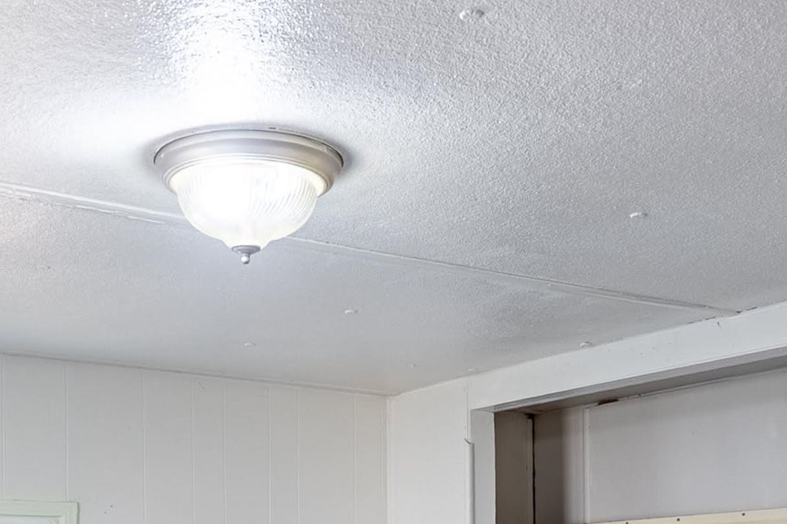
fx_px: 1224
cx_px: 212
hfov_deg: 35.0
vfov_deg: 20.5
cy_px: 797
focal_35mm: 56
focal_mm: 16
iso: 400
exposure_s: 1/250
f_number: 8
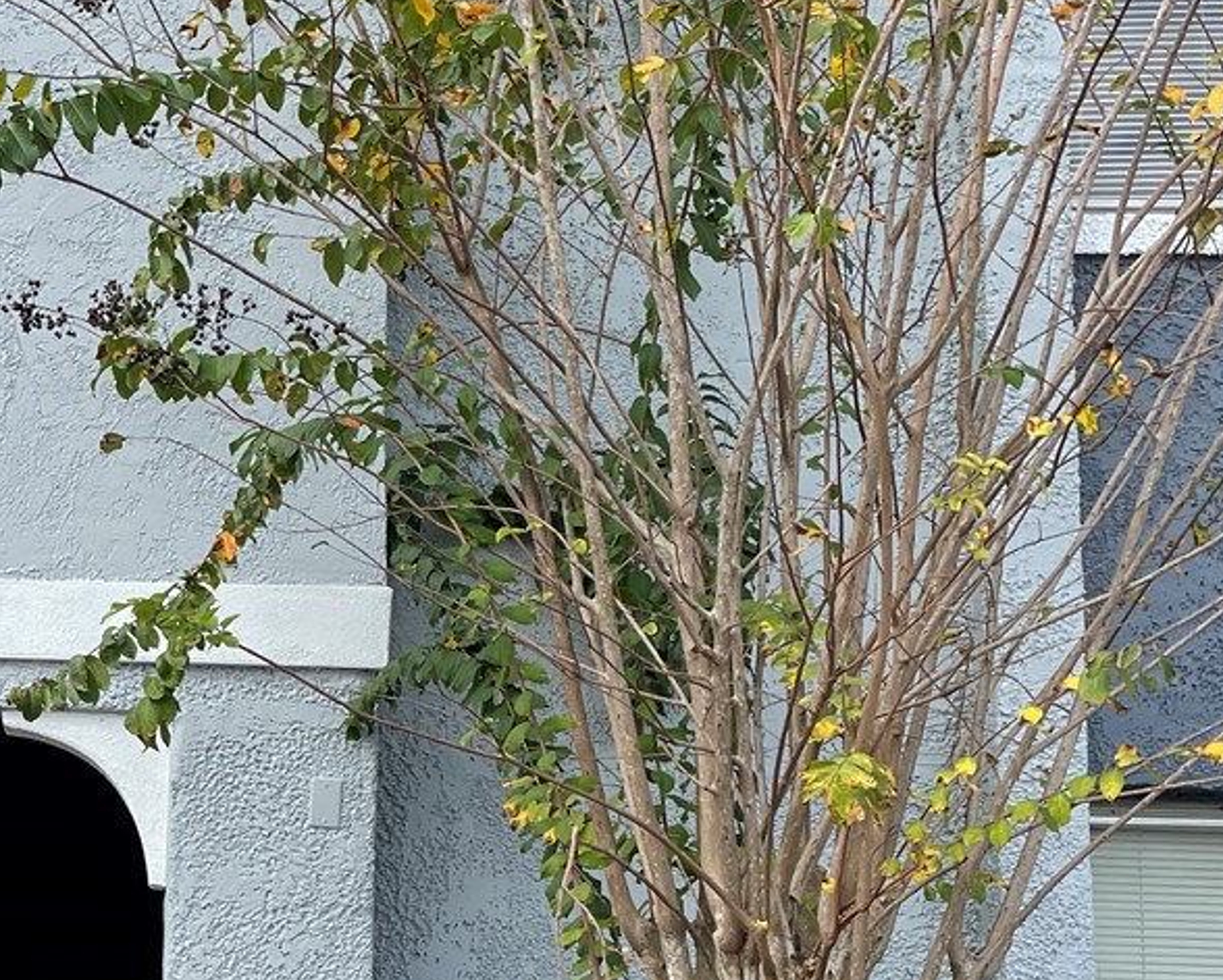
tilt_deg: +10.7
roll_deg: -3.2
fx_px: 2499
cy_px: 695
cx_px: -2
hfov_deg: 26.1
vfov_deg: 22.0
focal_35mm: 69
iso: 32
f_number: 1.6
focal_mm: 4.2
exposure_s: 1/1195
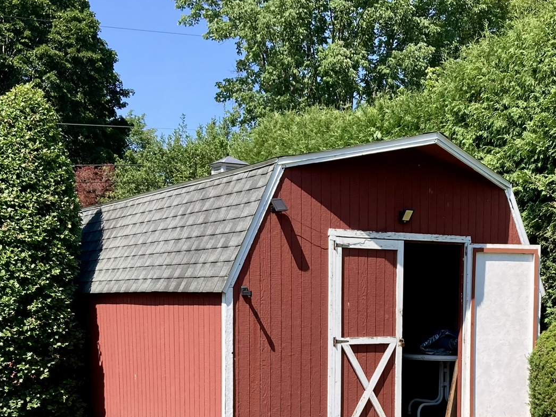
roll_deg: -0.9
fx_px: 883
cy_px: 360
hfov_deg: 34.8
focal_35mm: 55
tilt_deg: -1.9
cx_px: 345
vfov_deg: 25.9
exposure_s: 1/889
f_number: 1.8
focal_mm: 3.99
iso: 20
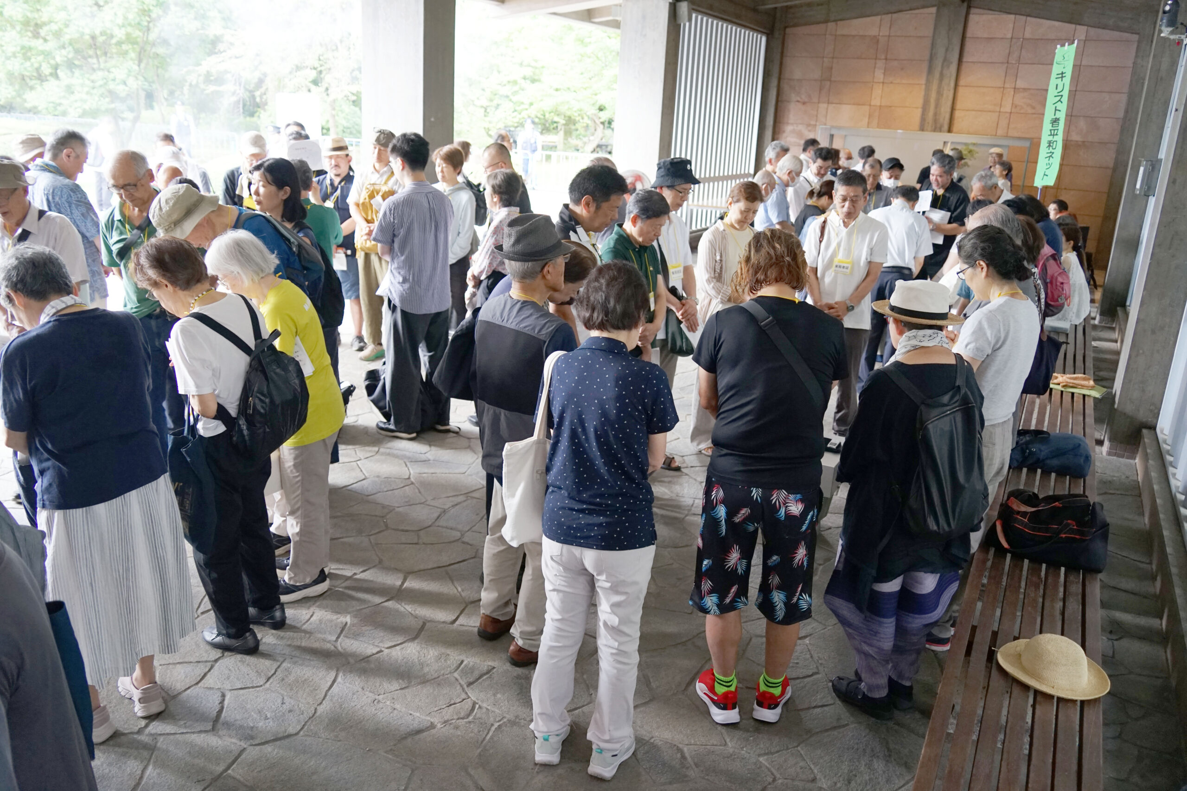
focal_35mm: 28
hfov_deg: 65.5
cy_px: 396
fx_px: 923
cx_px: 594
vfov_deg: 46.4
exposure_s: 1/160
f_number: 3.2
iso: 1600
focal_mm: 28
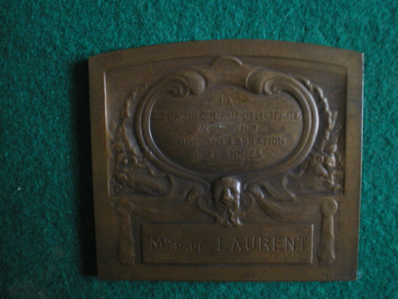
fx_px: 437
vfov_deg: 37.7
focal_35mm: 38
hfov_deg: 49.0
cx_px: 199
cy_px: 150
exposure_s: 1/4
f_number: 3.1
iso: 400
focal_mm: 6.3
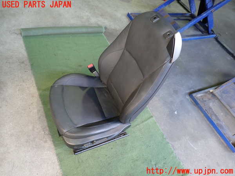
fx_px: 170
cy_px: 88
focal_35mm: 25
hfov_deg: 69.4
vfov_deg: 54.9
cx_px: 118
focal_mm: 4.5
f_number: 2
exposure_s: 1/30
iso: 200
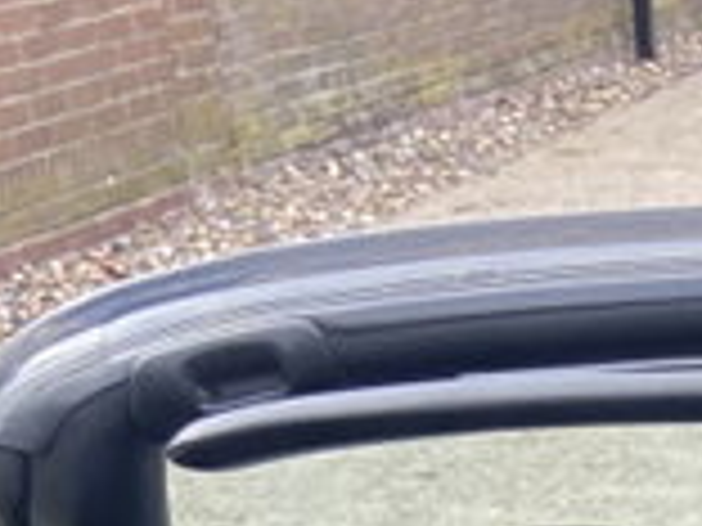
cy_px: 1470
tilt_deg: -29.2
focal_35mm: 171
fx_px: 3468
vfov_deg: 7.7
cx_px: 1426
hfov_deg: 10.6
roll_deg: -1.5
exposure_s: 1/225
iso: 32
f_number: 1.8
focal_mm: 4.25
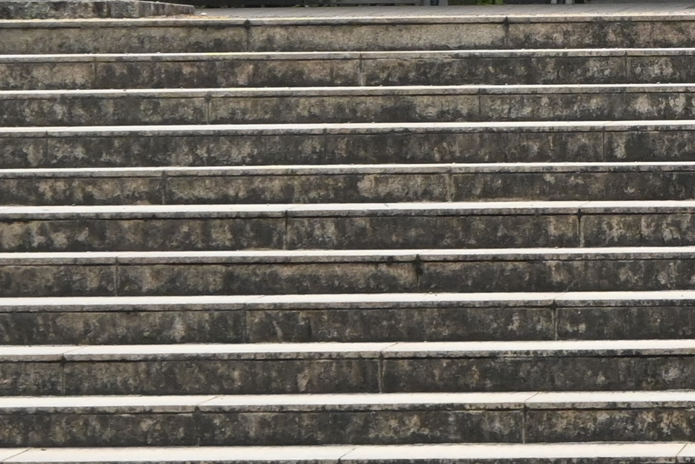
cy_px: -353
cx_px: 1095
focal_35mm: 345
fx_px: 6661
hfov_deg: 5.9
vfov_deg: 4.0
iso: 1000
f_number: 9
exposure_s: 1/320
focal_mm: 50
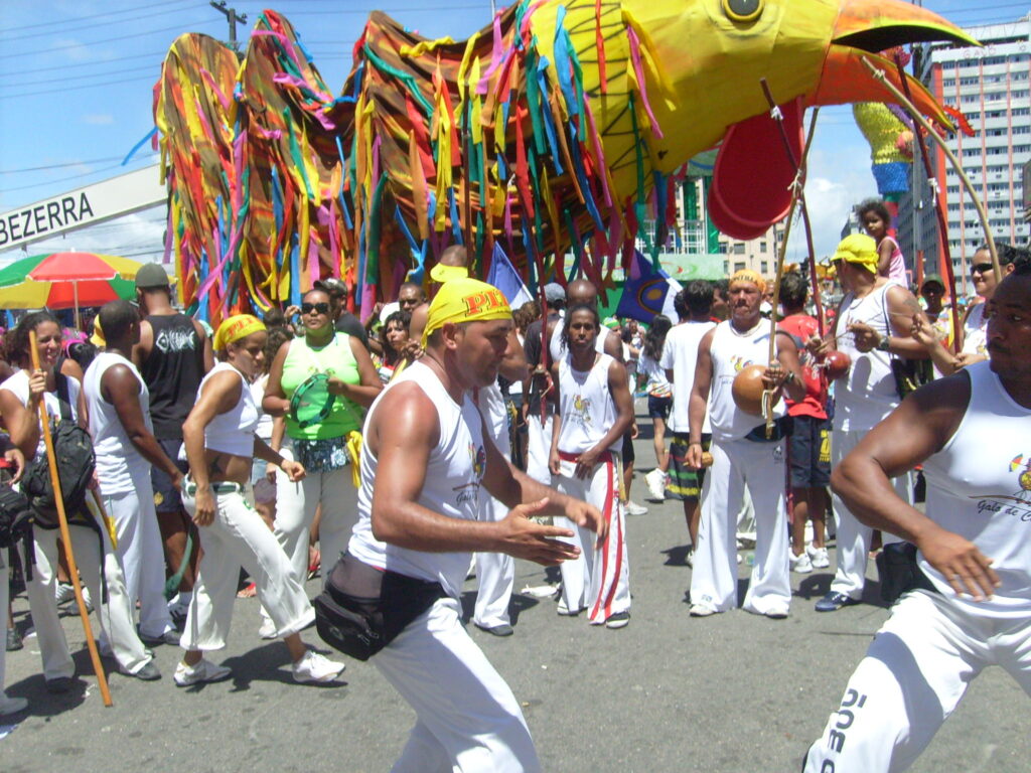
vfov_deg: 40.7
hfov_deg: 52.6
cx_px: 516
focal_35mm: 35
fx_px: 1042
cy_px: 386
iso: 80
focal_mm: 5.8
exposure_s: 1/250
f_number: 7.1
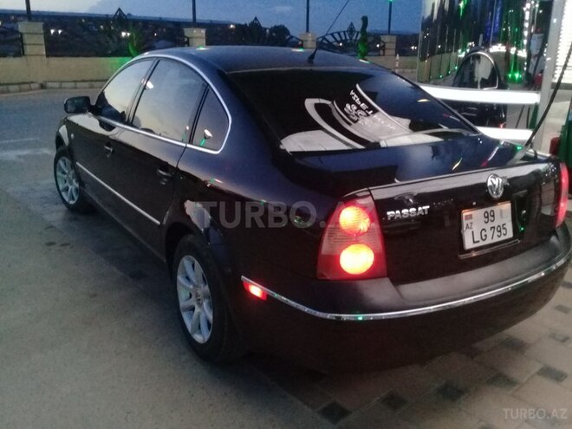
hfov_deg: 58.4
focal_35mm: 31
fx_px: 512
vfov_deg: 45.4
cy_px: 214
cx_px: 286
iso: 500
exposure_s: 1/17
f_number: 2.2
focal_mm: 3.3
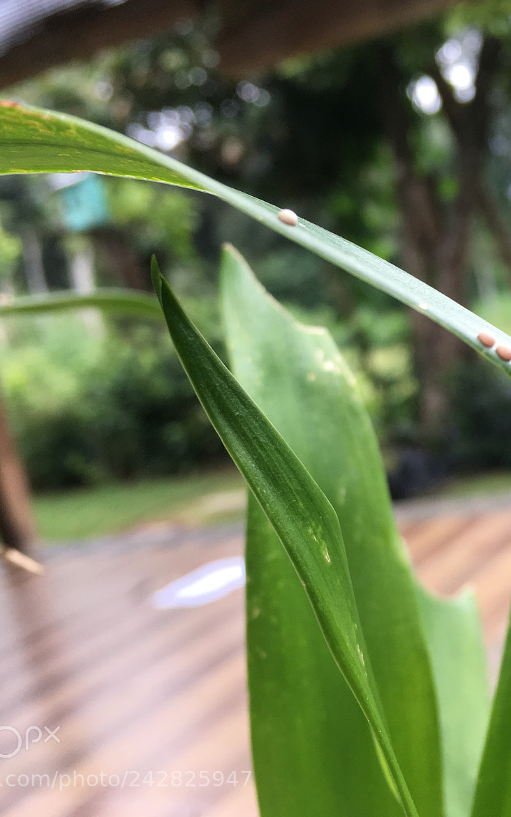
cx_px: 445
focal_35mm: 42
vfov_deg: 47.2
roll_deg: +11.4
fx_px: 936
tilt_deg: -7.7
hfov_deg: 29.5
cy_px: 415
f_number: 2.2
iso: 40
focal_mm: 4.15
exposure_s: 1/100
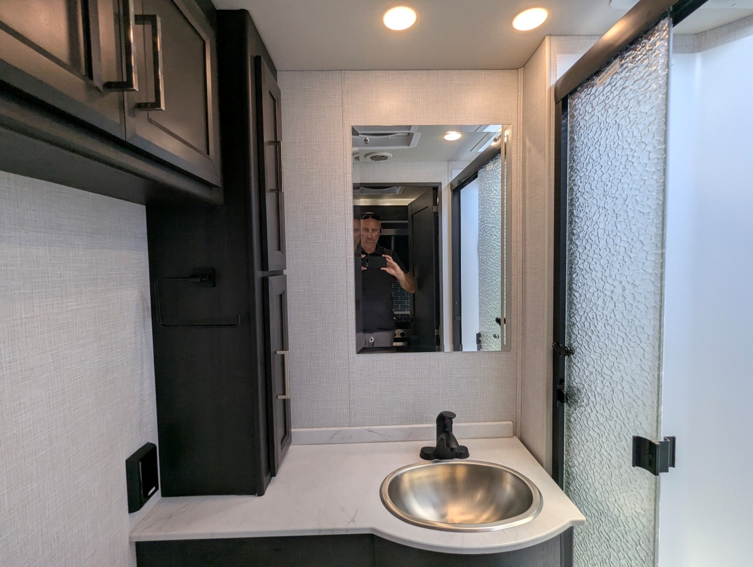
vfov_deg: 78.2
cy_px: 284
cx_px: 376
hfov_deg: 94.4
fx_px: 348
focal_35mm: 16
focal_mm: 2.35
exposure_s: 1/269
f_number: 2.2
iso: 155
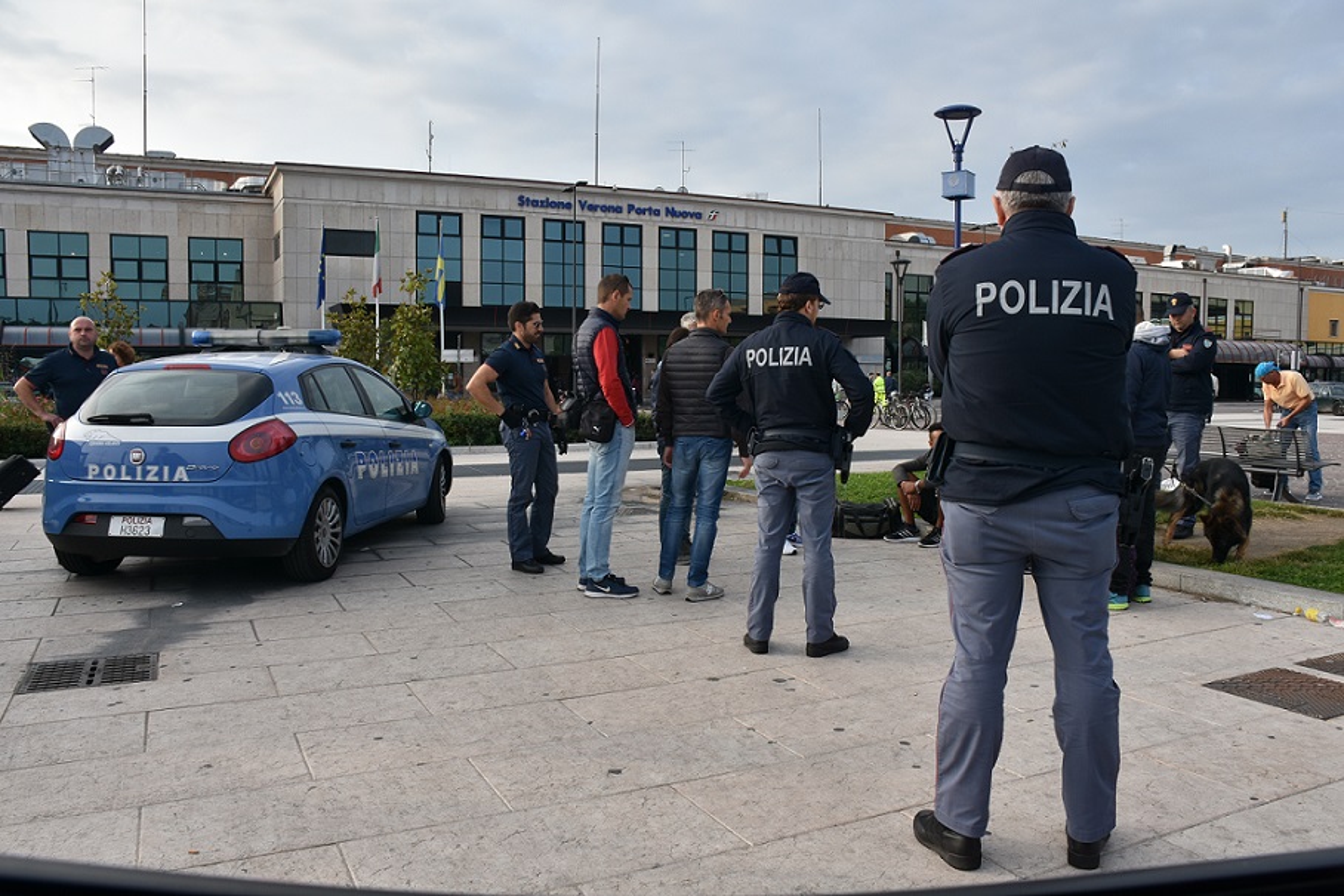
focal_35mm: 27
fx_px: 1008
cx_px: 672
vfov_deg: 47.9
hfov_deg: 67.4
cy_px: 448
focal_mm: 18
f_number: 18
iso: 250
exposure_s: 1/100
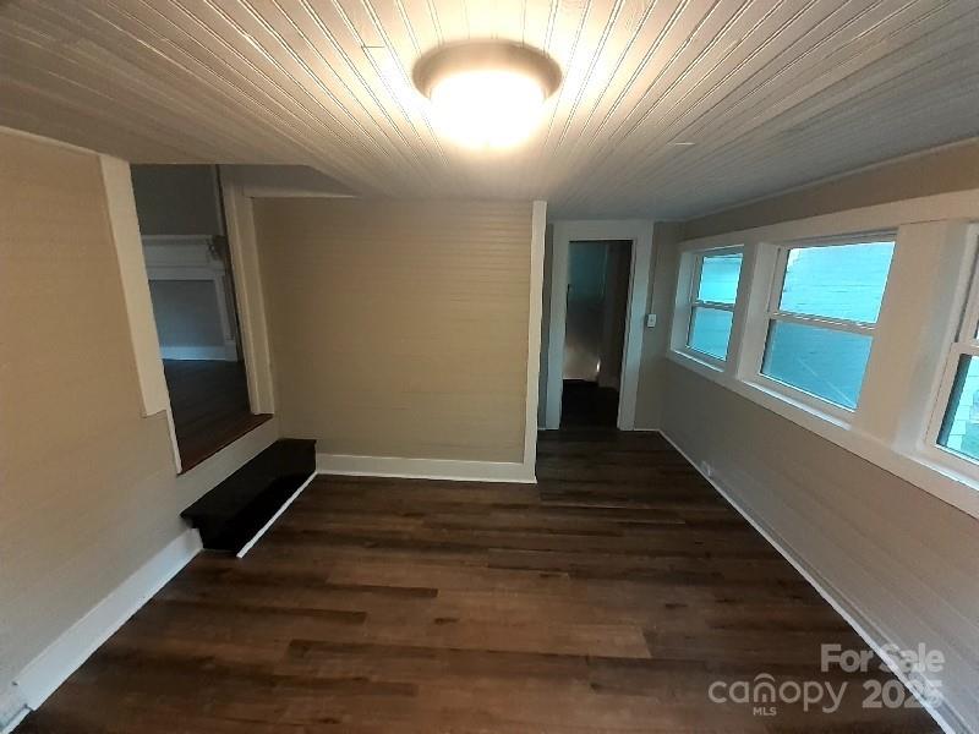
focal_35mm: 13
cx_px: 490
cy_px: 367
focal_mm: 1.13
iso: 250
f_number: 2.2
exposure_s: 1/24
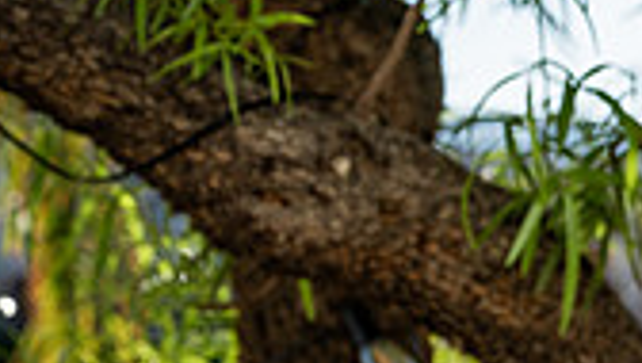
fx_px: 4449
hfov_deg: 8.0
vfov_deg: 4.7
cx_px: 1048
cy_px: 295
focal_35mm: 261
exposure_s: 1/200
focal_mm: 70
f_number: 7.1
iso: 64
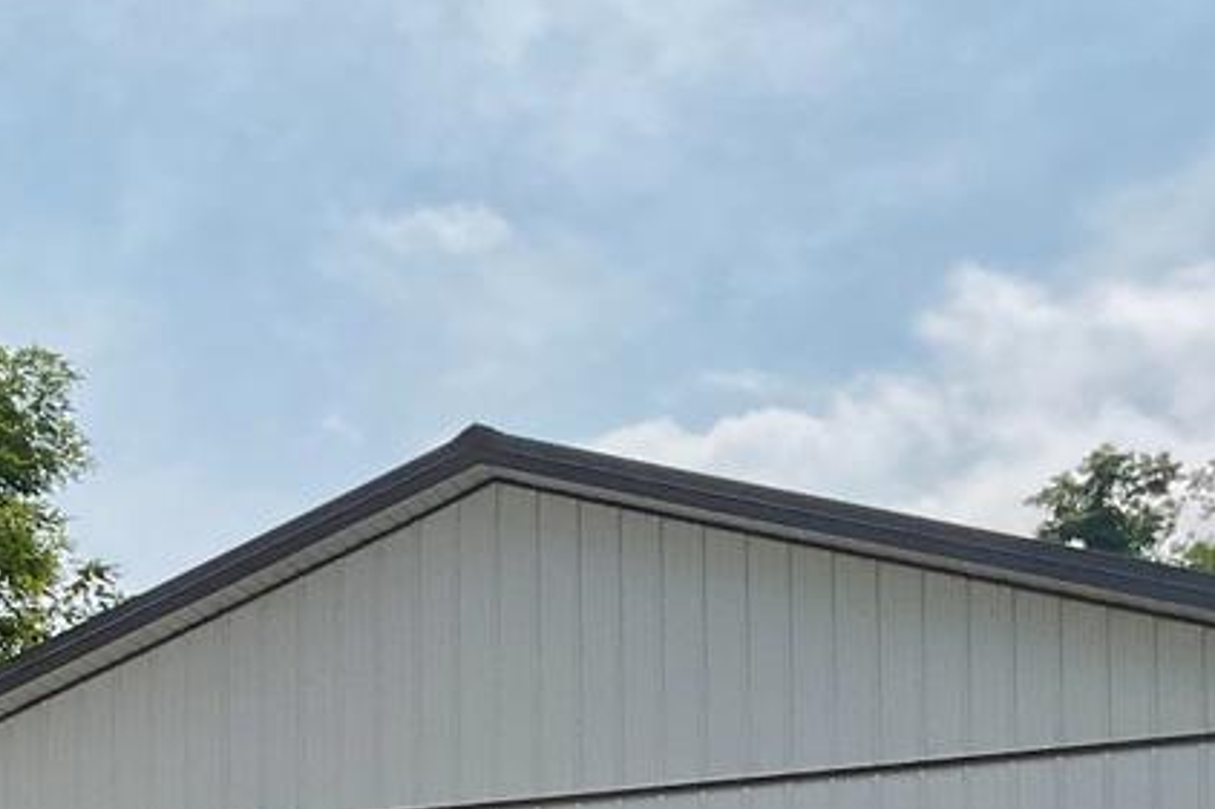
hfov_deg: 19.6
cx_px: 253
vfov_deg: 12.7
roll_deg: -0.7
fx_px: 3475
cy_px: 1186
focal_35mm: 103
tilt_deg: +5.3
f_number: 1.8
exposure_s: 1/4405
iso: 16
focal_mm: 3
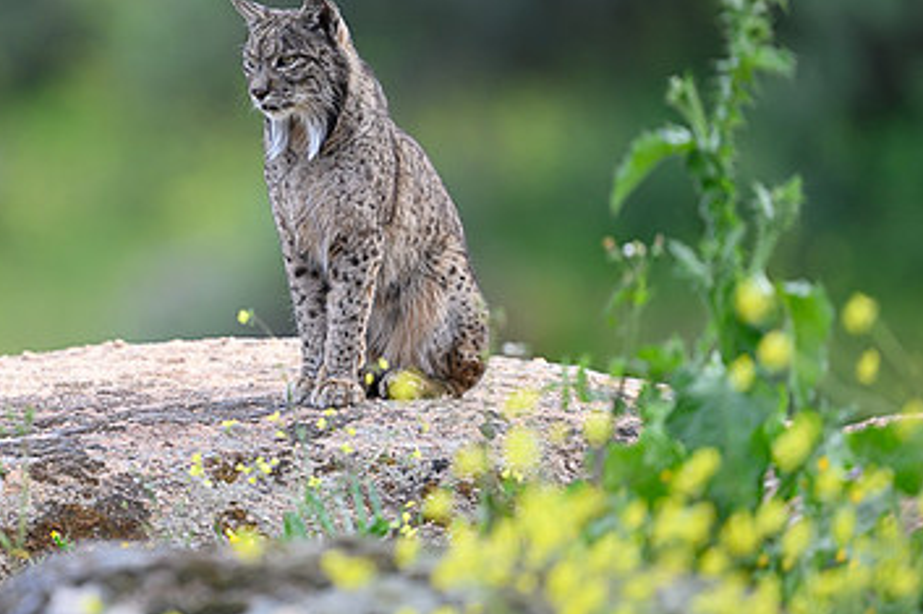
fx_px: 16862
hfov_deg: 3.1
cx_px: 196
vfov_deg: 2.1
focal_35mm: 658
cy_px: 269
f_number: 2.8
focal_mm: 400
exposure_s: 1/1000
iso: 360
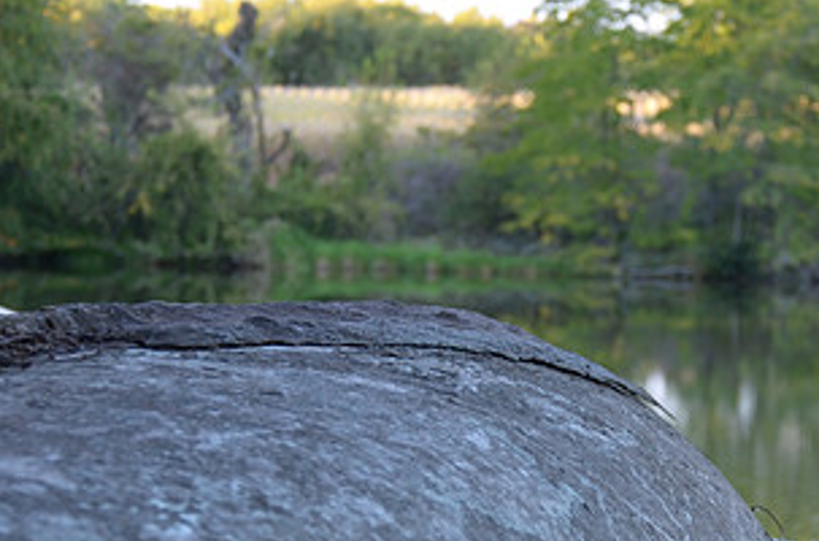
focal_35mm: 138
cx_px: 524
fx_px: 3130
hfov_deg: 14.9
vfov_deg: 9.8
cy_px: 473
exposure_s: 1/20
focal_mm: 48
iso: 250
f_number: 4.8
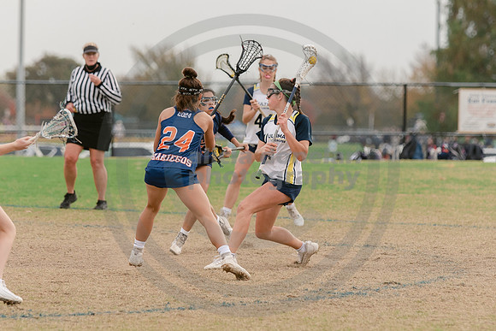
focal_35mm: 331
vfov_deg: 4.2
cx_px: 231
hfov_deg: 6.2
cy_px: 170
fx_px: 4557
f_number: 3.2
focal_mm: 155
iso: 250
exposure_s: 1/1250
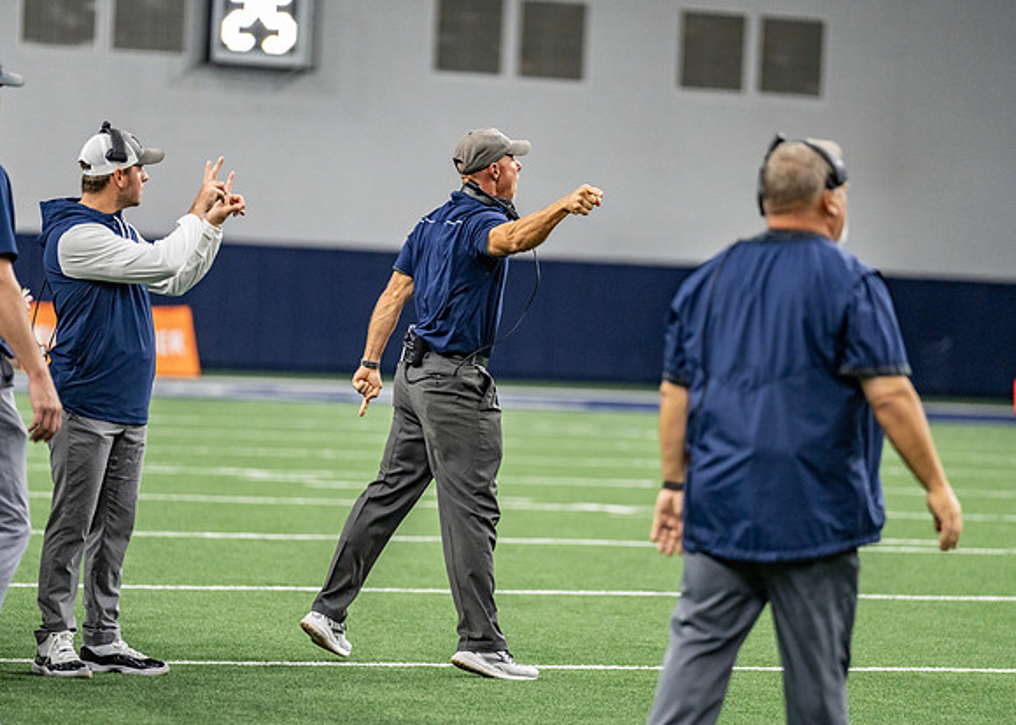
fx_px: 6109
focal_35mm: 212
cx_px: 508
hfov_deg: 9.5
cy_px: 362
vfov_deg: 6.8
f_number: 2.8
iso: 3200
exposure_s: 1/1000
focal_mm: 200
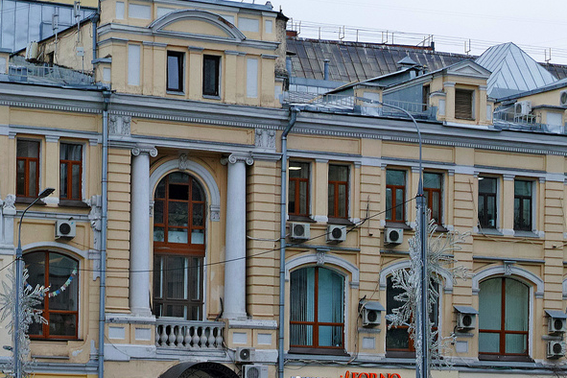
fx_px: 2158
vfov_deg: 9.9
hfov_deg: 14.9
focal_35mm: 137
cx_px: 408
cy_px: 432
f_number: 3.5
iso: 100
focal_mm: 30
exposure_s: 1/100
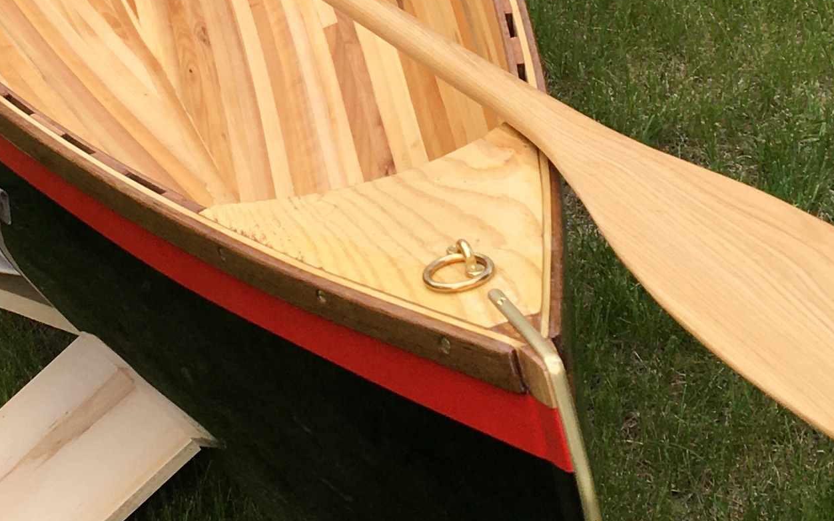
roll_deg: +4.3
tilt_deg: -22.3
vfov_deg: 12.7
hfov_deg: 20.9
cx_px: 248
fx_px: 2250
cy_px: -180
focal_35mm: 99
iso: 25
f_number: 2.2
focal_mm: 4.15
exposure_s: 1/663
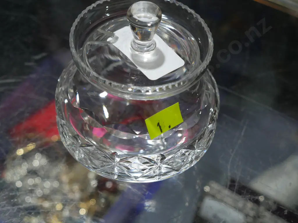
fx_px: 568
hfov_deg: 29.4
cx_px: 149
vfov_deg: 22.3
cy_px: 112
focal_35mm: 66
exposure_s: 1/80
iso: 500
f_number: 5.4
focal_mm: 33
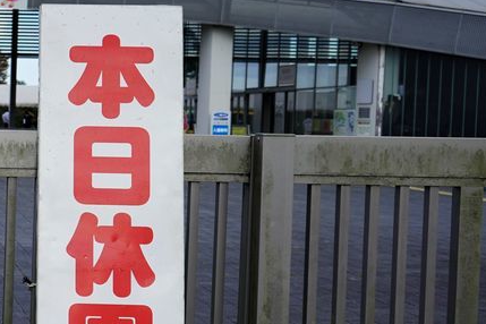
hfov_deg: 21.4
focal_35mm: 84
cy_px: 187
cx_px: -178
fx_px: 1134
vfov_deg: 16.3
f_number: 5
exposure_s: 1/320
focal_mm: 30
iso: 100
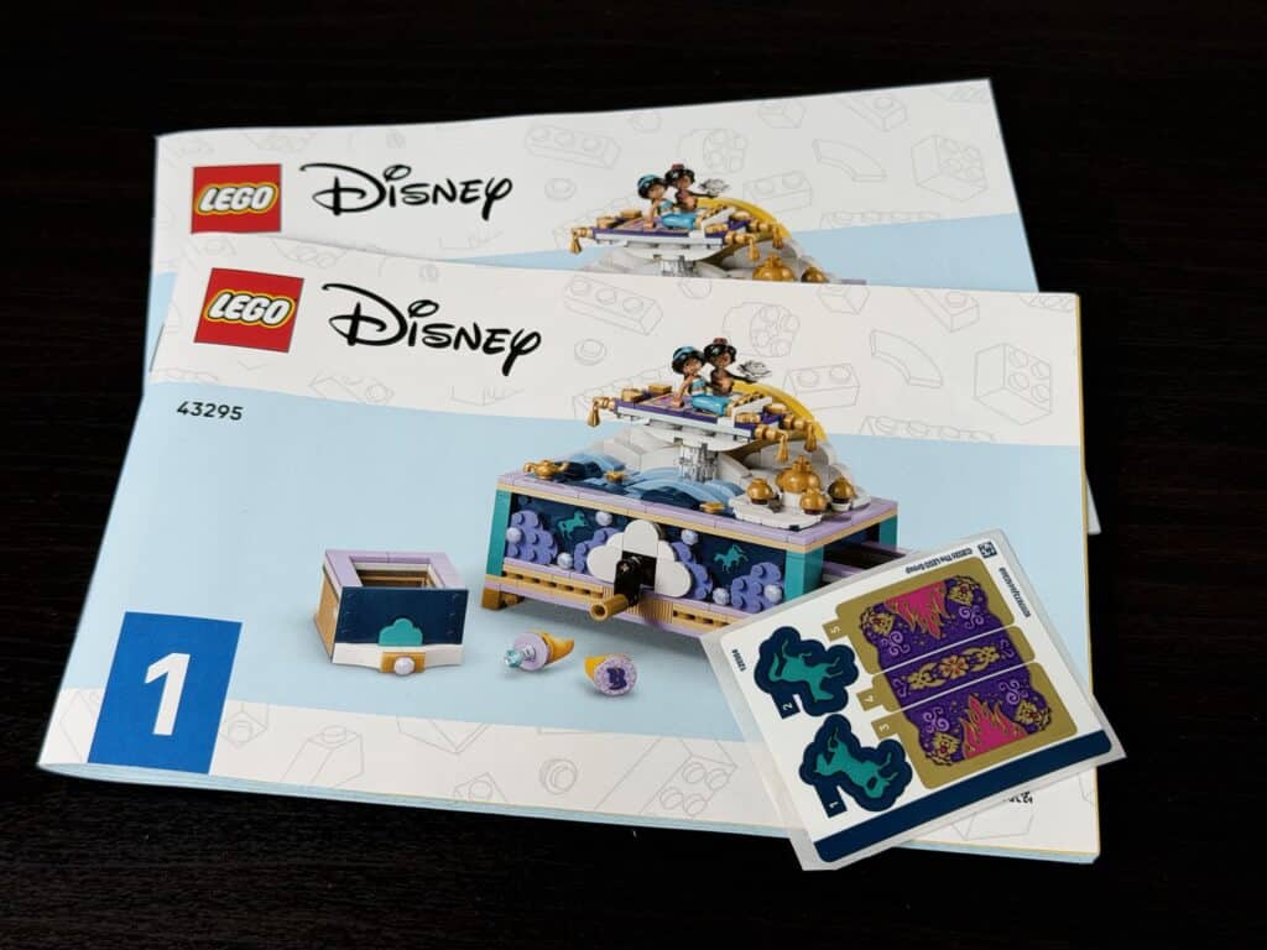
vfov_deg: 30.3
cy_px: 475
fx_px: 1757
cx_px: 634
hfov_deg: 39.7
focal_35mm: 48
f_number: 1.78
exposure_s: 1/121
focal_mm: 6.76
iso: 50
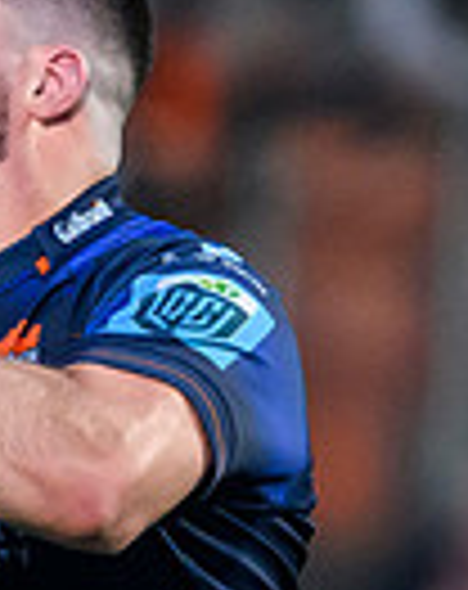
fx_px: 50220
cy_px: 1157
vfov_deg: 0.7
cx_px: -443
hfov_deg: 0.5
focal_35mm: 2887
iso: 6400
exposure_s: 1/1250
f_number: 3.5
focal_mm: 400
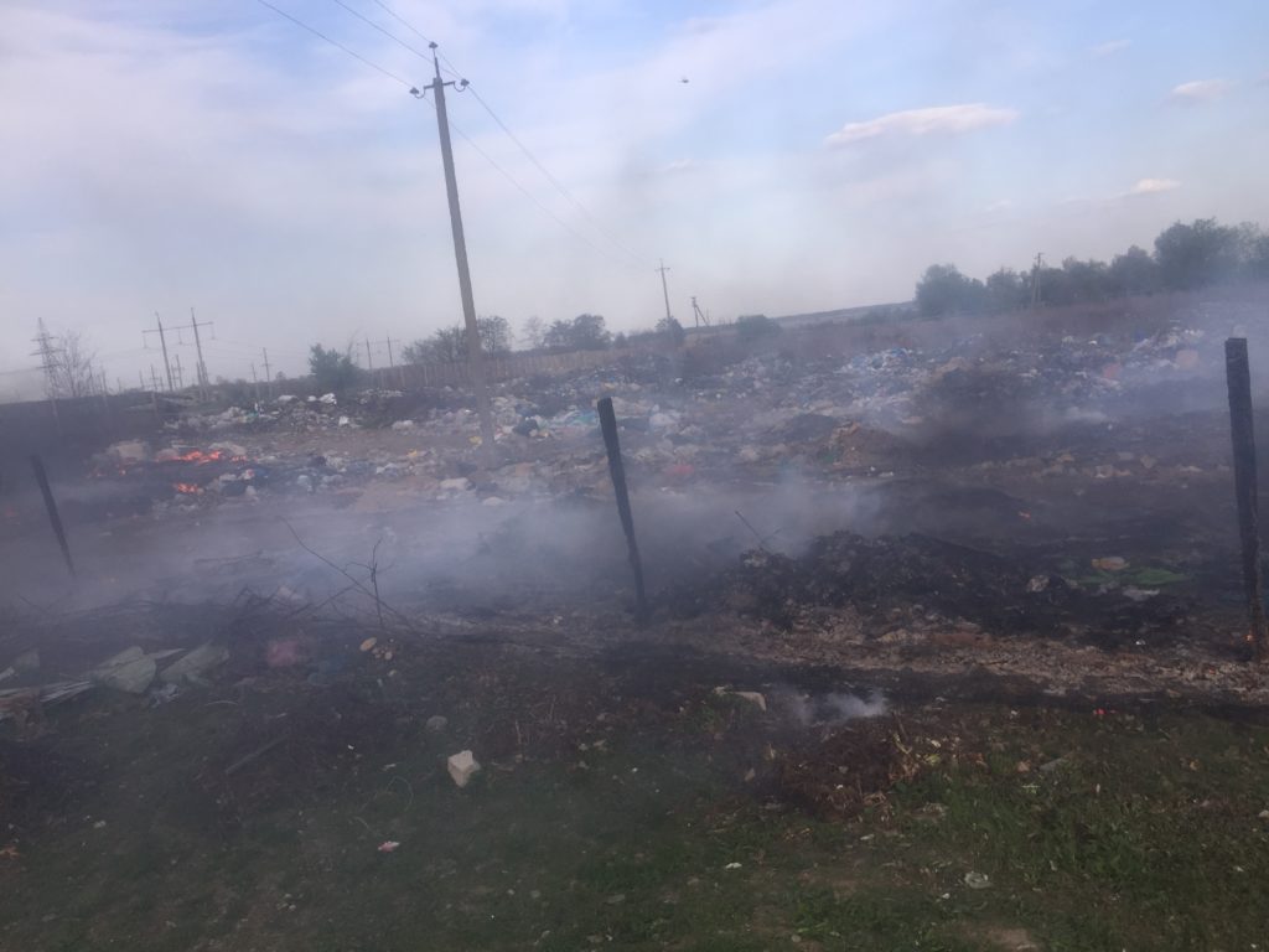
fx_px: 1063
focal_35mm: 29
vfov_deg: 48.2
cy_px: 476
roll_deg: +5.6
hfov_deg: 61.7
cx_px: 634
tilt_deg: -7.7
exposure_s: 1/682
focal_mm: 4.15
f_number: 2.2
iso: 32
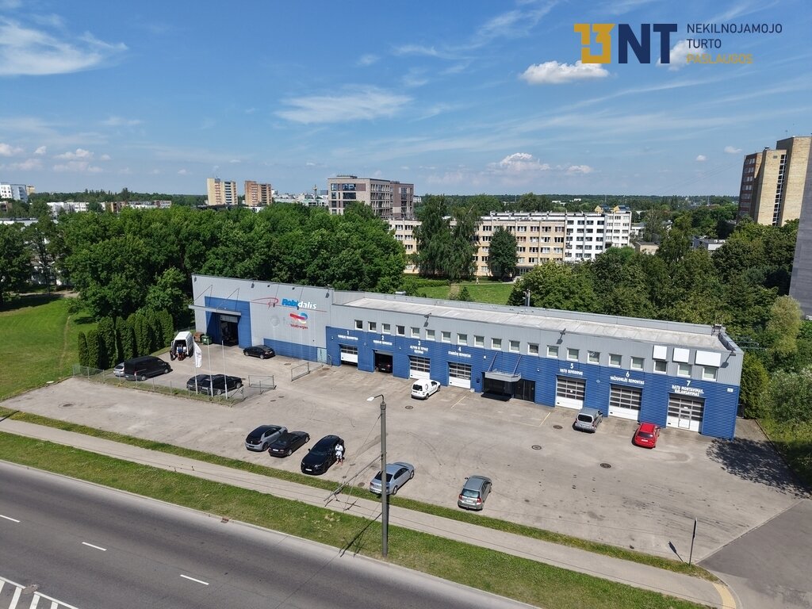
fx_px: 563
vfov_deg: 56.8
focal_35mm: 24
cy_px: 304
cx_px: 406
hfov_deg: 71.6
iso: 110
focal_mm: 8.67
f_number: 1.8
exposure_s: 1/3200
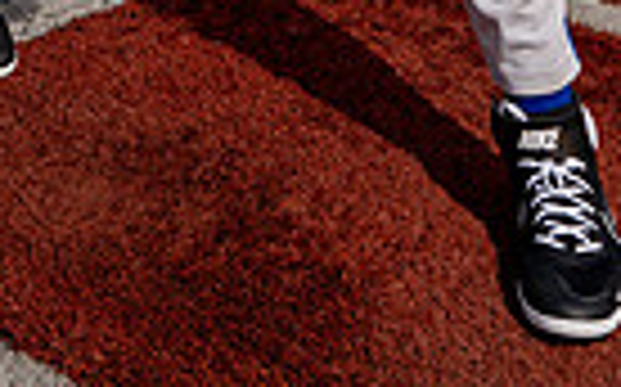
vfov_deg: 9.6
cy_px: -616
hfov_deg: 18.0
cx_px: 252
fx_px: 1962
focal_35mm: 116
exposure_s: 1/250
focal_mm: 35
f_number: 5
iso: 500
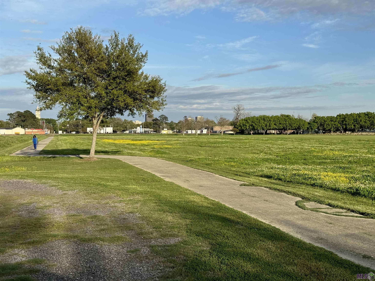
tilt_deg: -1.6
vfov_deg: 30.3
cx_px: 188
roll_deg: +0.3
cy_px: 140
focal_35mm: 48
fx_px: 520
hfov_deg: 39.7
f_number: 1.78
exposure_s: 1/3610
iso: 64
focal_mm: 6.86
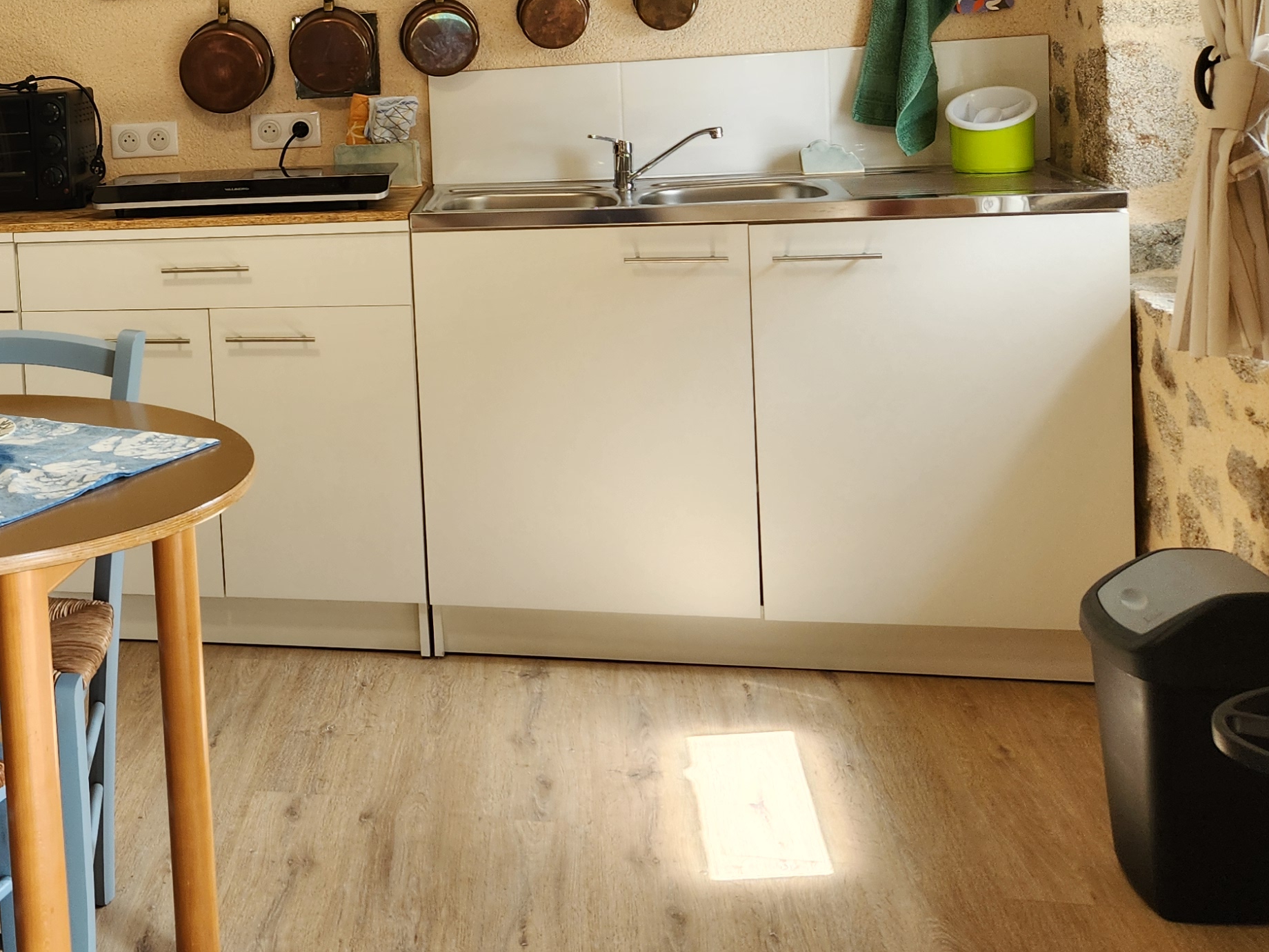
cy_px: 212
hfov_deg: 34.5
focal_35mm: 50
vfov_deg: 28.6
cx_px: -17
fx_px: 1833
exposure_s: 1/180
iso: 80
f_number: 1.8
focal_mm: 5.4
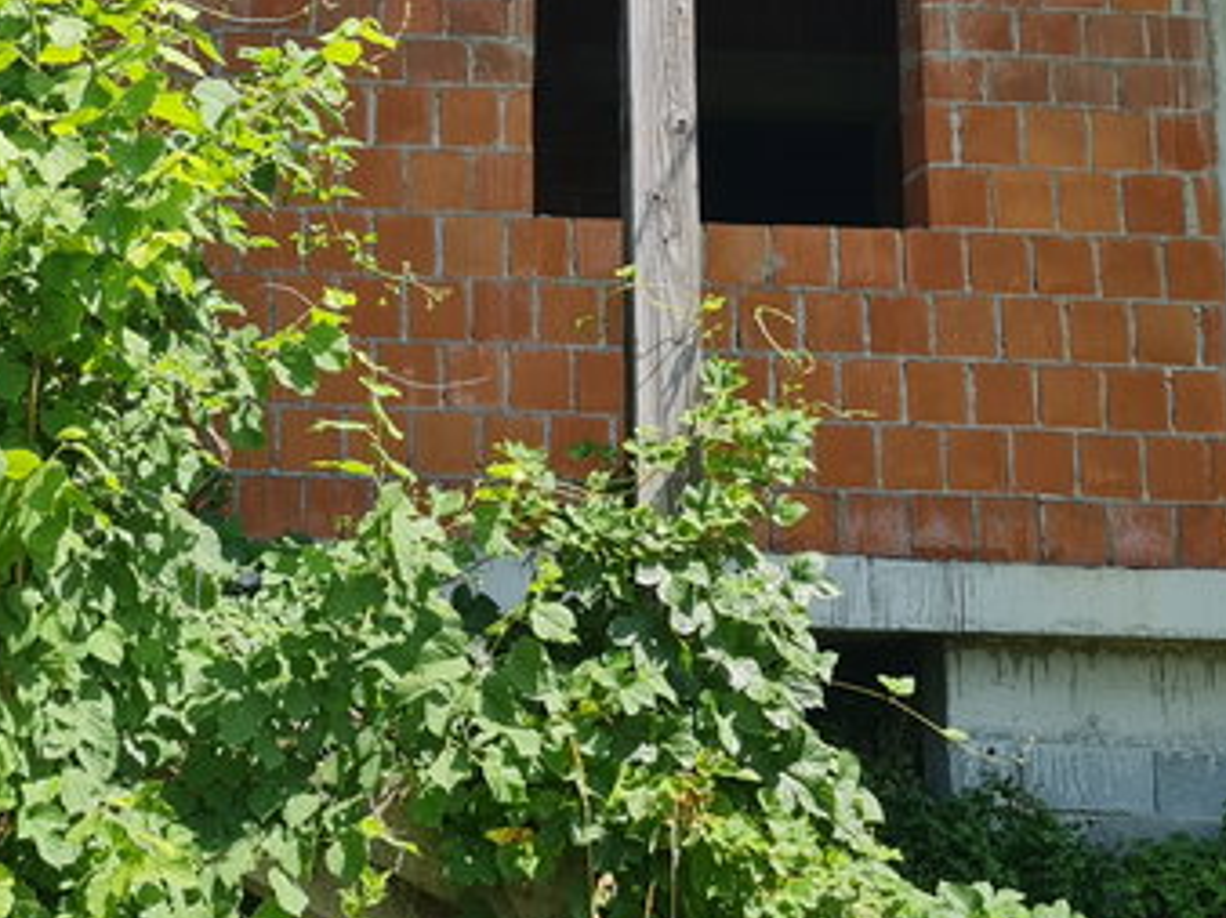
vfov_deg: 18.2
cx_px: 368
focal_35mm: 79
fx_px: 2796
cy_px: 15
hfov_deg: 24.6
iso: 50
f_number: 1.8
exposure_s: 1/420
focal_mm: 7
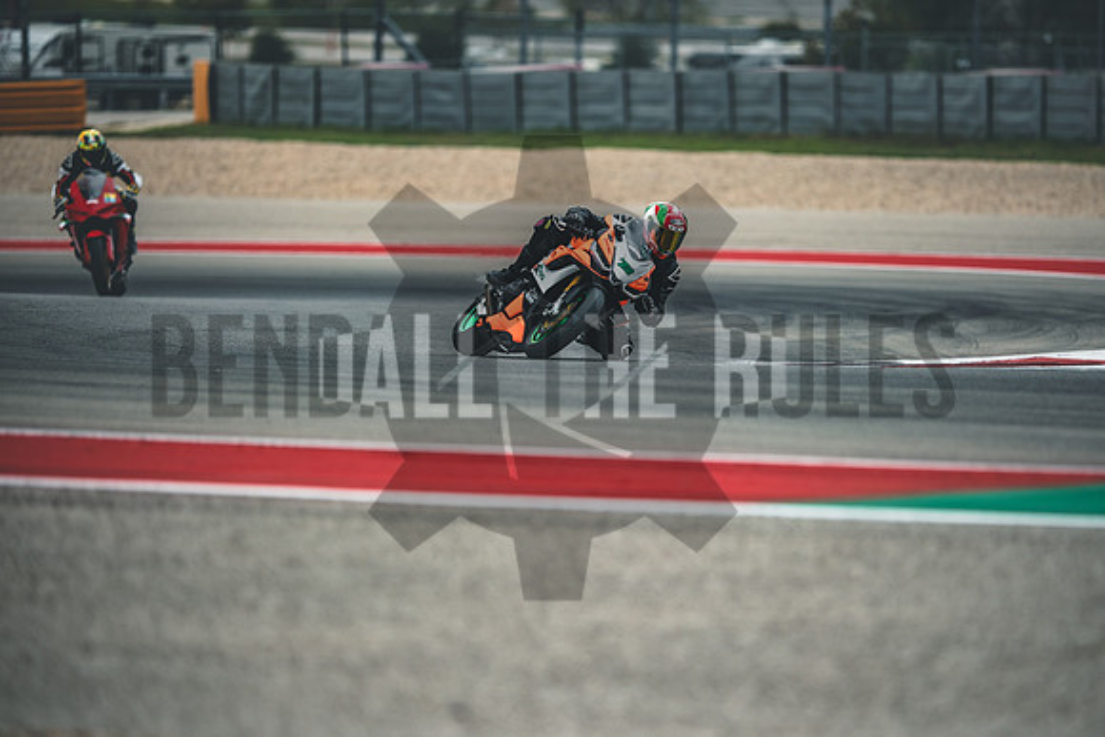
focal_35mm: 300
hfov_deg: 6.9
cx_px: 552
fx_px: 9210
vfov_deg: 4.6
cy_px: 368
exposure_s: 1/1600
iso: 200
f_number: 2
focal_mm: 200
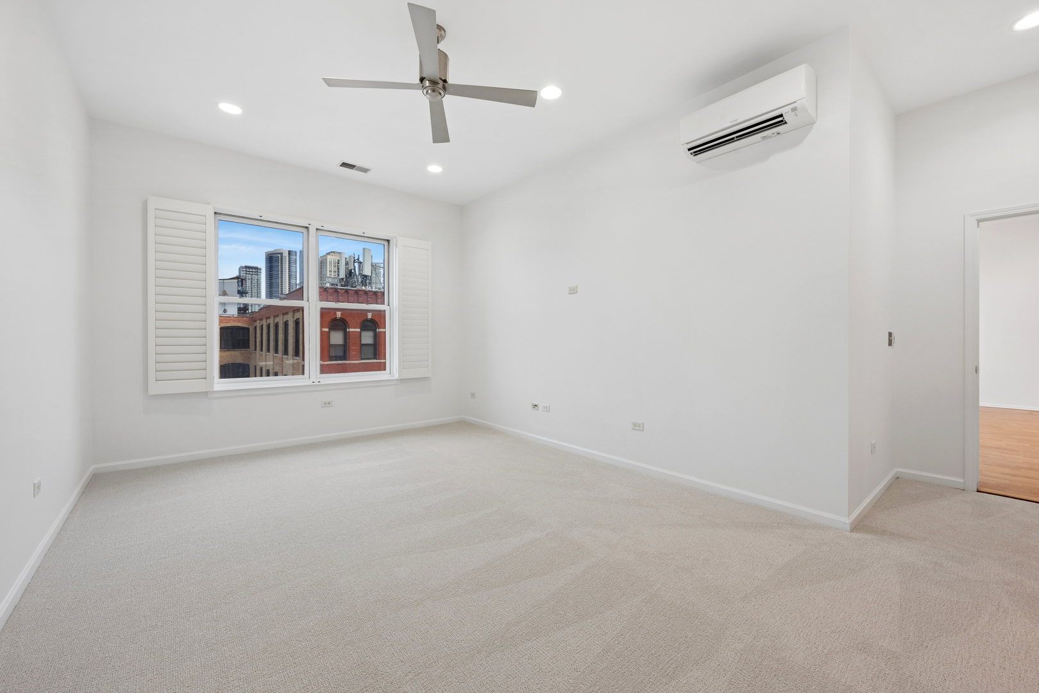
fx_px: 404
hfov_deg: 104.3
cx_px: 520
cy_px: 346
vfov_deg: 81.2
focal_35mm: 14
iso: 200
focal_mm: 14
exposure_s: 1/15
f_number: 11
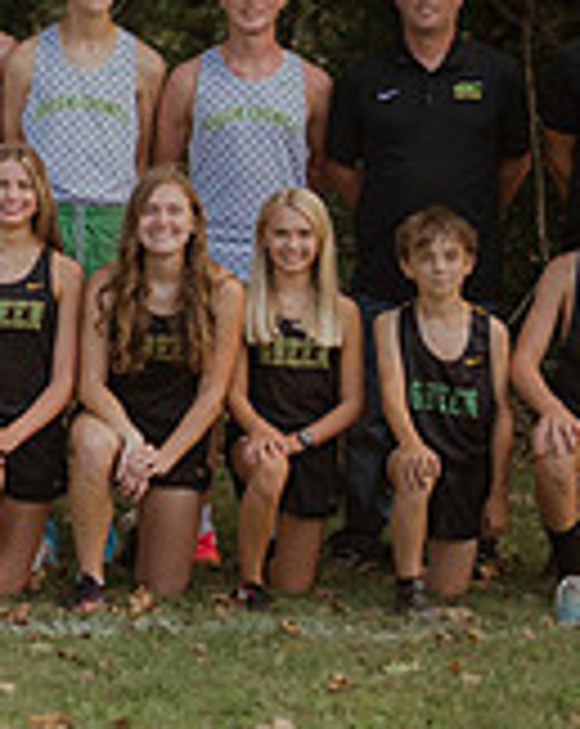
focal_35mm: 194
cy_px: 198
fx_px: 4175
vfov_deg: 10.0
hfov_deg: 7.7
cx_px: -449
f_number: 4
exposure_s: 1/1600
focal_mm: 50
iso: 250
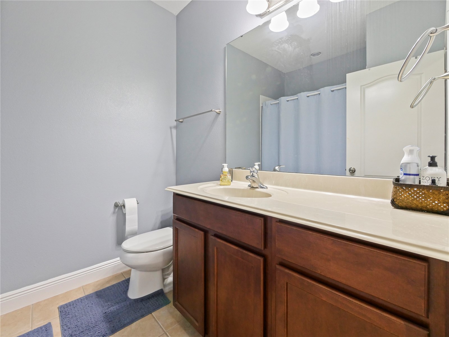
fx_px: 182
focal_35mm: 14
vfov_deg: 85.7
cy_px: 168
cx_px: 224
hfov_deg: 102.1
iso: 2500
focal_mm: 7
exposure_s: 1/60
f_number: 4
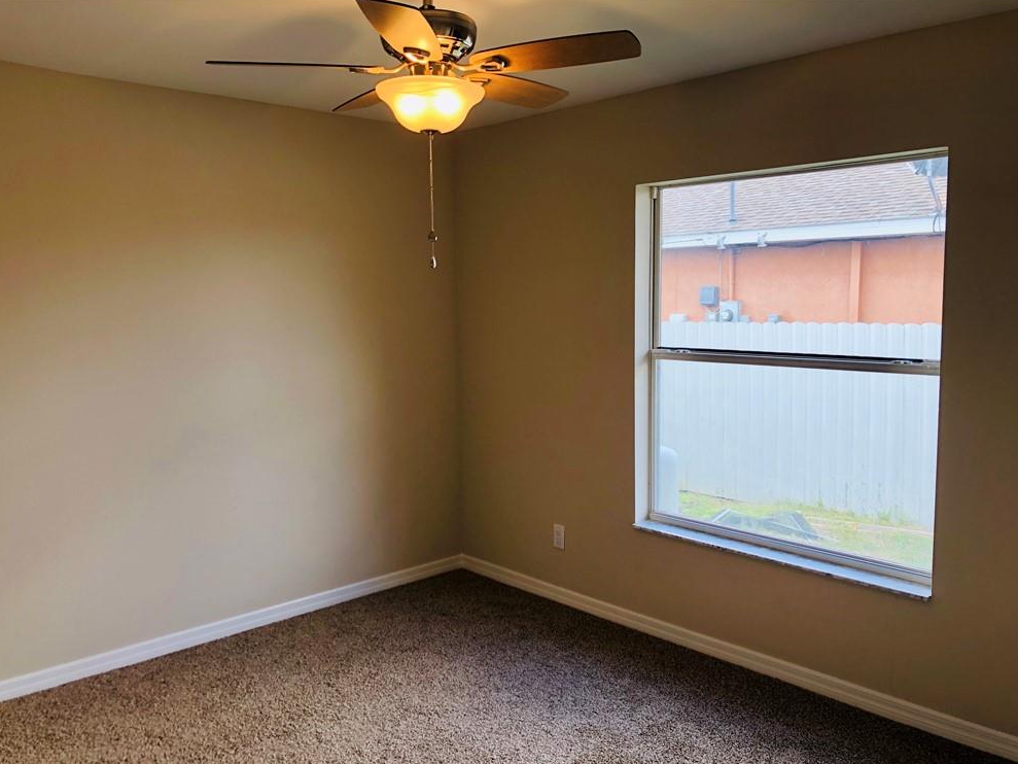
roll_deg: +0.2
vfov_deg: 48.2
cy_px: 390
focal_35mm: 29
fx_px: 853
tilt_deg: -5.0
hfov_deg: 61.6
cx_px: 500
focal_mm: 4
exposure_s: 1/120
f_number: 1.8
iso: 50
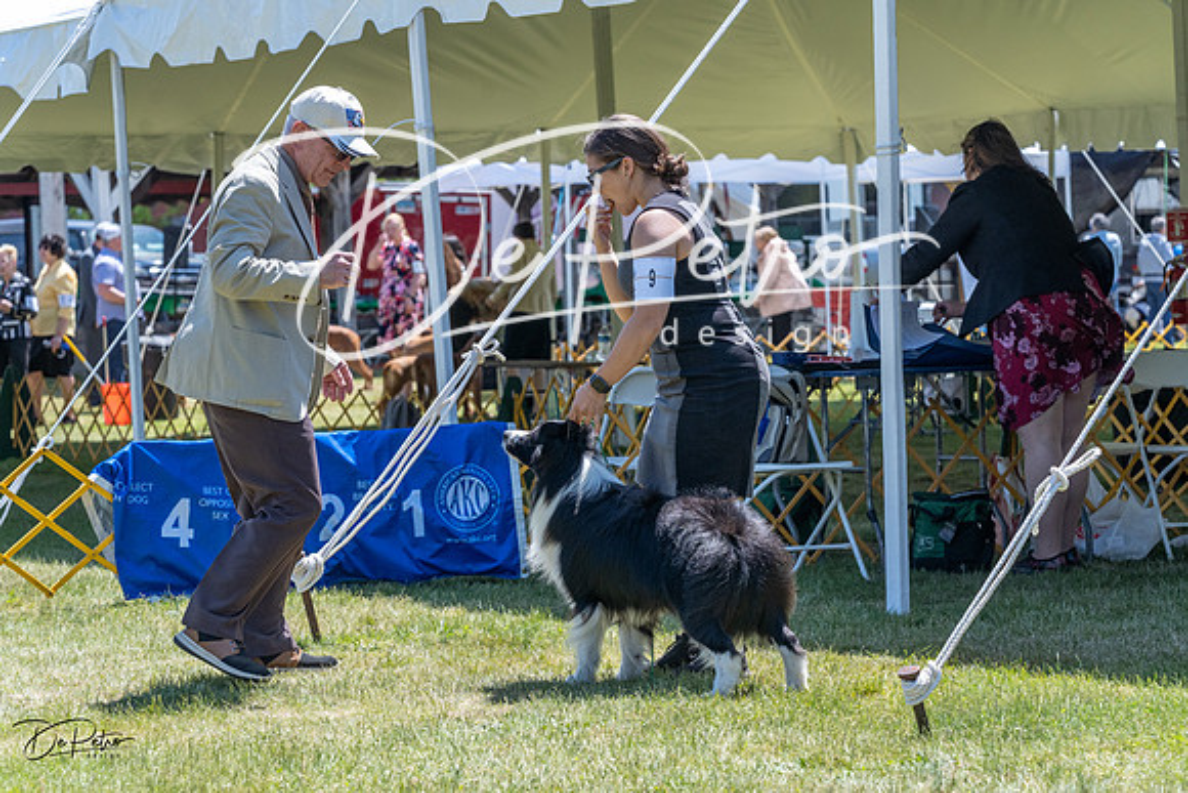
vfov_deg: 12.3
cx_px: 594
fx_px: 3664
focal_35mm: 111
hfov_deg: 18.4
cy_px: 396
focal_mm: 111
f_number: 7.1
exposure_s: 1/1600
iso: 1600
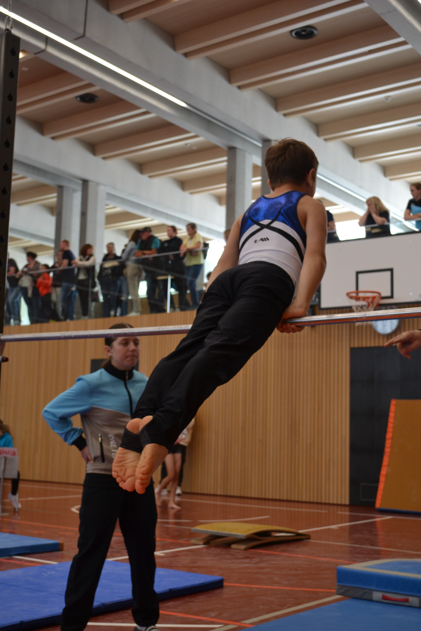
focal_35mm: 48
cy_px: 316
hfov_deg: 28.1
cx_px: 210
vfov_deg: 41.1
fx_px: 842
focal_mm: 32
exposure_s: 1/50
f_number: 4.8
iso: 400
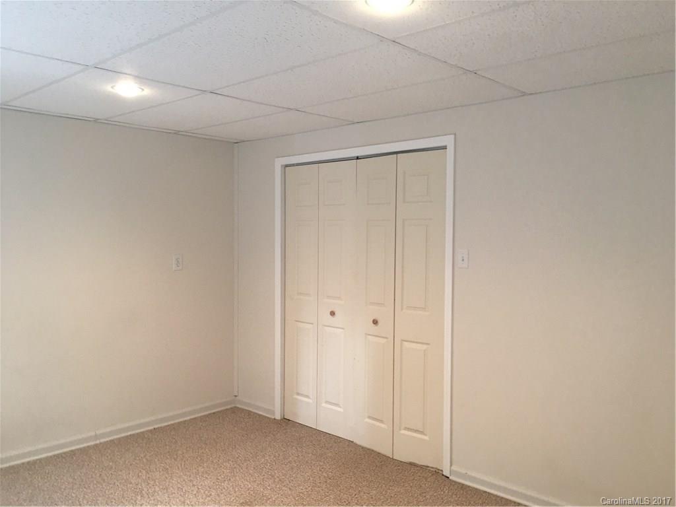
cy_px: 254
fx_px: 566
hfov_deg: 61.7
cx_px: 338
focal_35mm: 29
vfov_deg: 48.2
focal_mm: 4.15
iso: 32
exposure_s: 1/15
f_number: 2.2
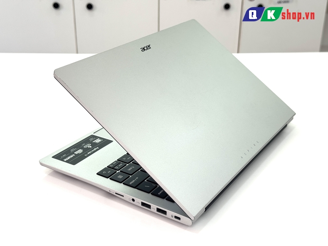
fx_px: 455
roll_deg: -0.1
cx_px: 164
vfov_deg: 30.3
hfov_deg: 39.7
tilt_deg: -25.2
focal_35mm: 48
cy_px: 123
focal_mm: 6.76
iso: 50
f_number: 1.78
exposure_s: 1/100
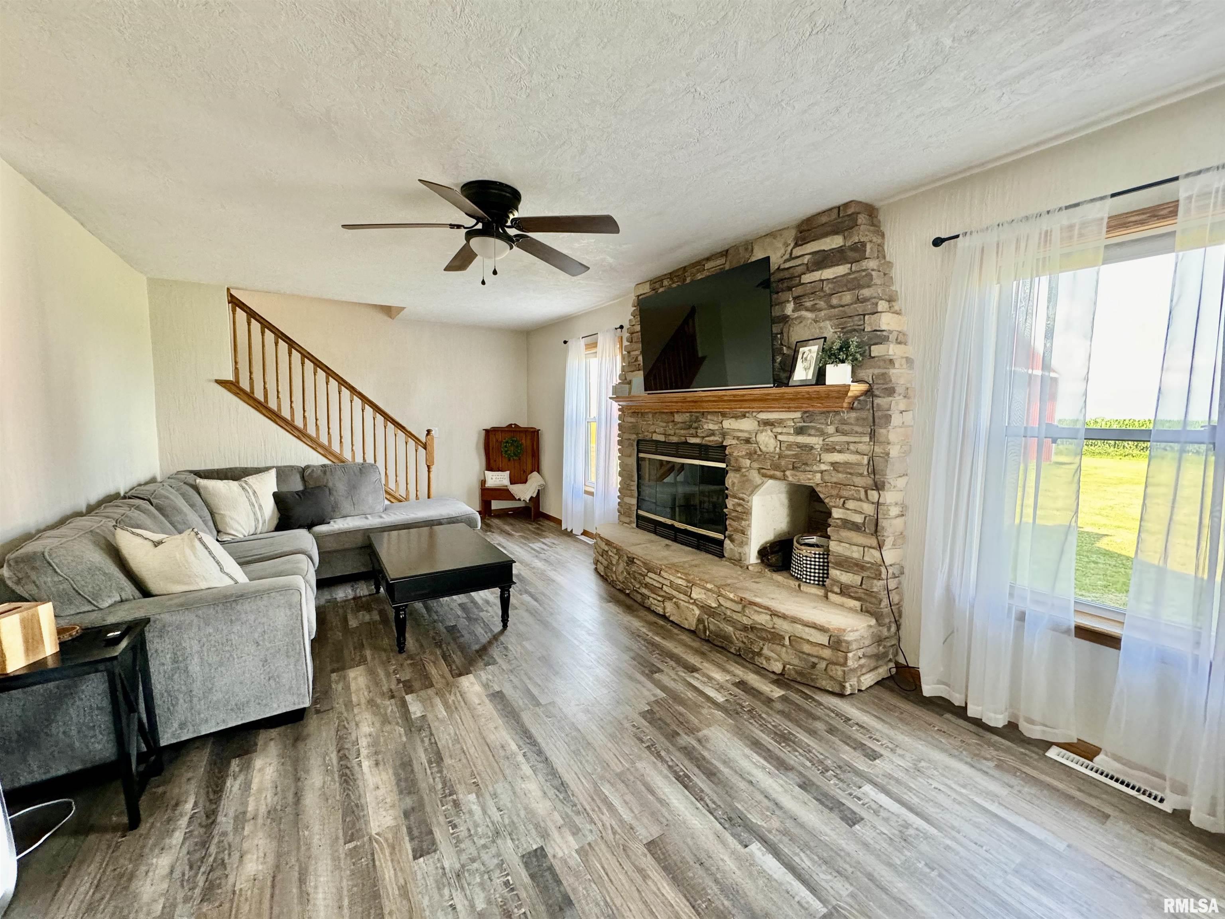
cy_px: 460
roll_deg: -1.2
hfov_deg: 102.1
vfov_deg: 85.7
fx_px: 495
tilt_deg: -5.3
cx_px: 612
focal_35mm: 14
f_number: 2.2
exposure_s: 1/60
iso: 250
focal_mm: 2.22
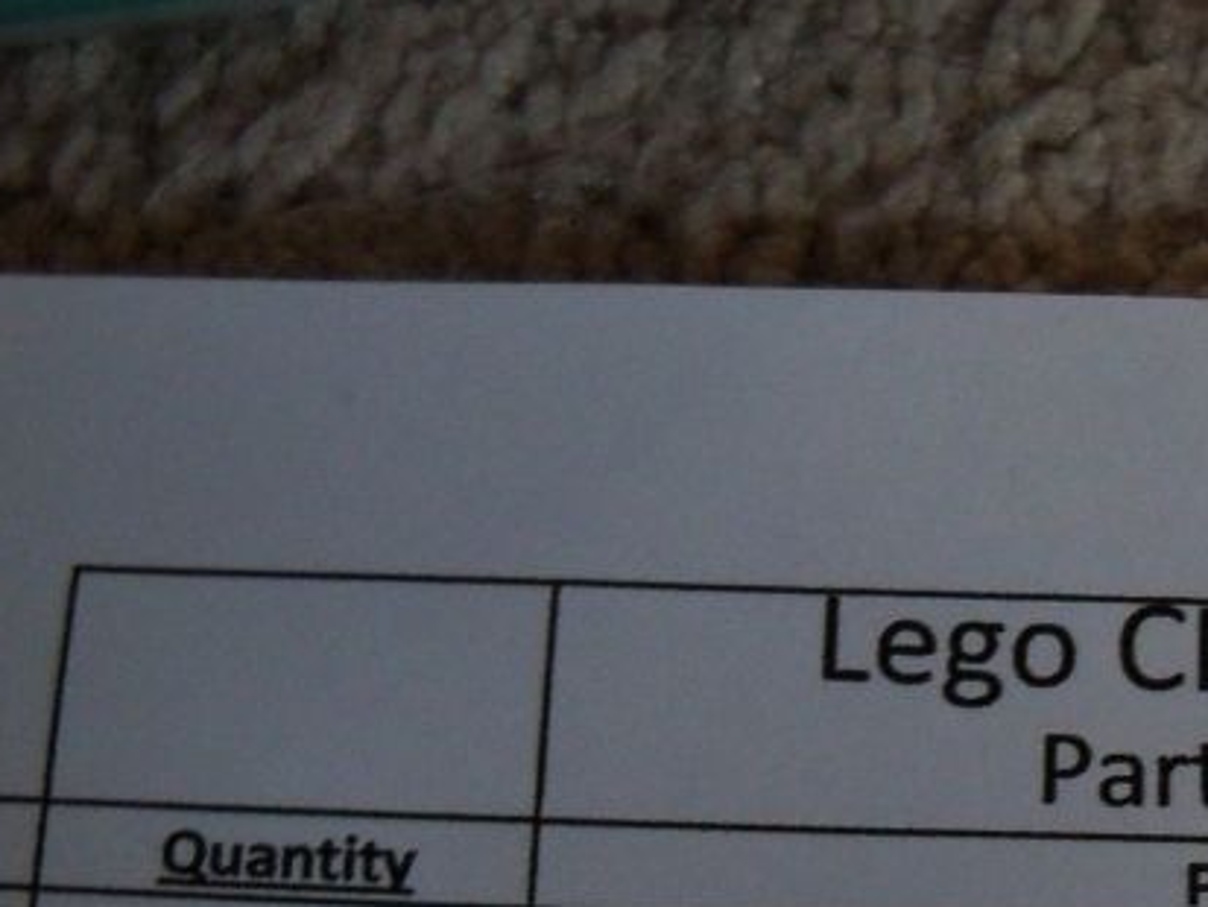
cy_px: 772
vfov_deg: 14.3
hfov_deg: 18.8
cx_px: 1030
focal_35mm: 103
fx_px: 3595
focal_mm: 6.2
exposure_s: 1/40
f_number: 3.5
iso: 320
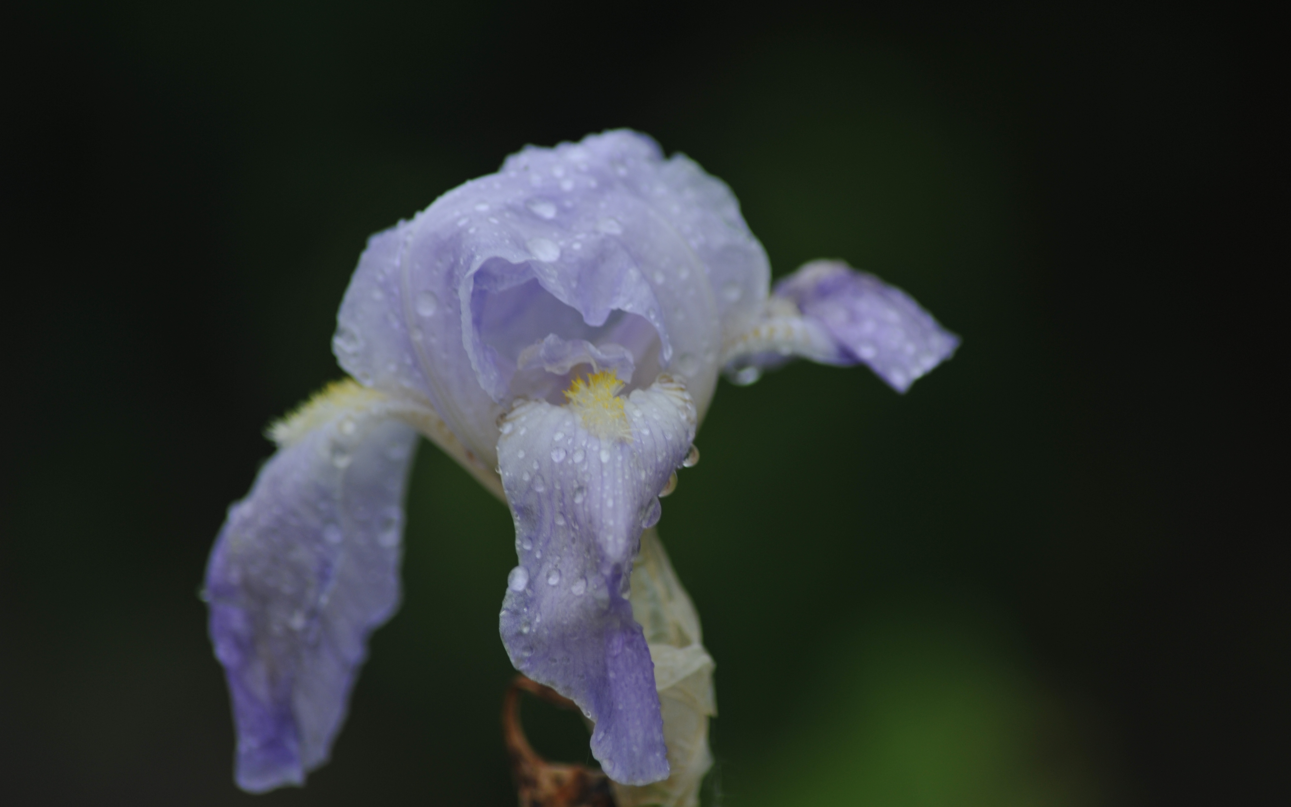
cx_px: 646
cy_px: 416
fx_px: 10766
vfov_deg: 4.3
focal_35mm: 306
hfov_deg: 6.9
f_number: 8
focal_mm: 300
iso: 400
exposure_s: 1/100
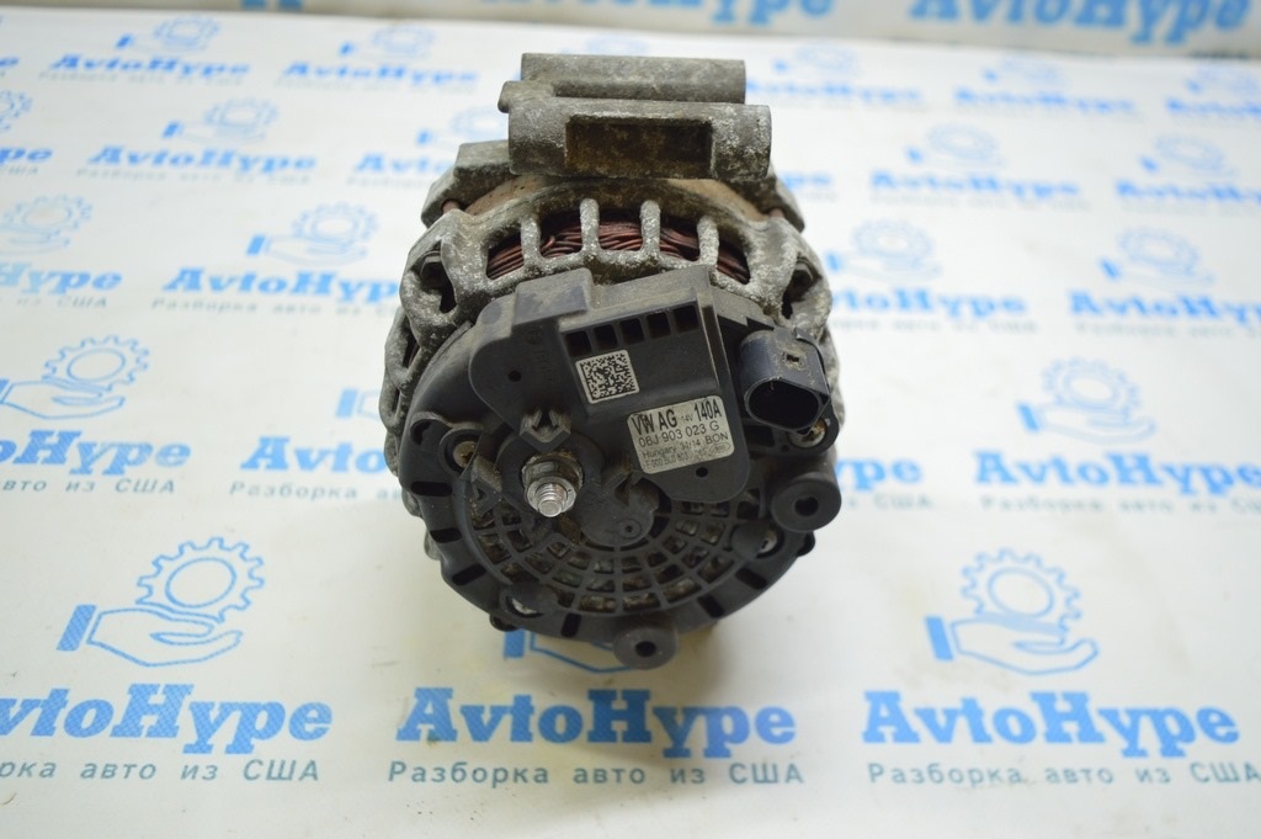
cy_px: 420
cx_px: 630
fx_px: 1155
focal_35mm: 33
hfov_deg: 57.3
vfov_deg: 39.9
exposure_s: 1/40
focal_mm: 22
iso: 400
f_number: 3.8
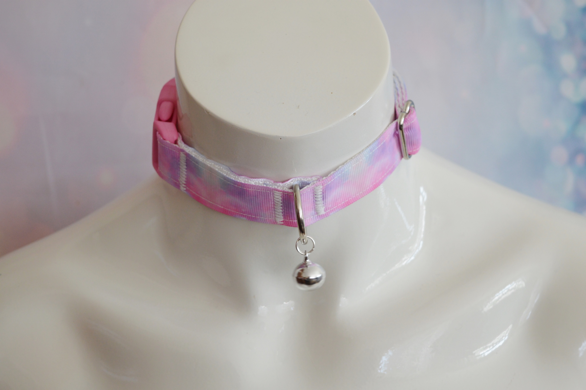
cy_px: 195
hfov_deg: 29.3
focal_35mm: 69
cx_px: 293
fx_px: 1122
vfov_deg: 19.7
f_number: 5
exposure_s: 1/100
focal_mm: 46
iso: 400
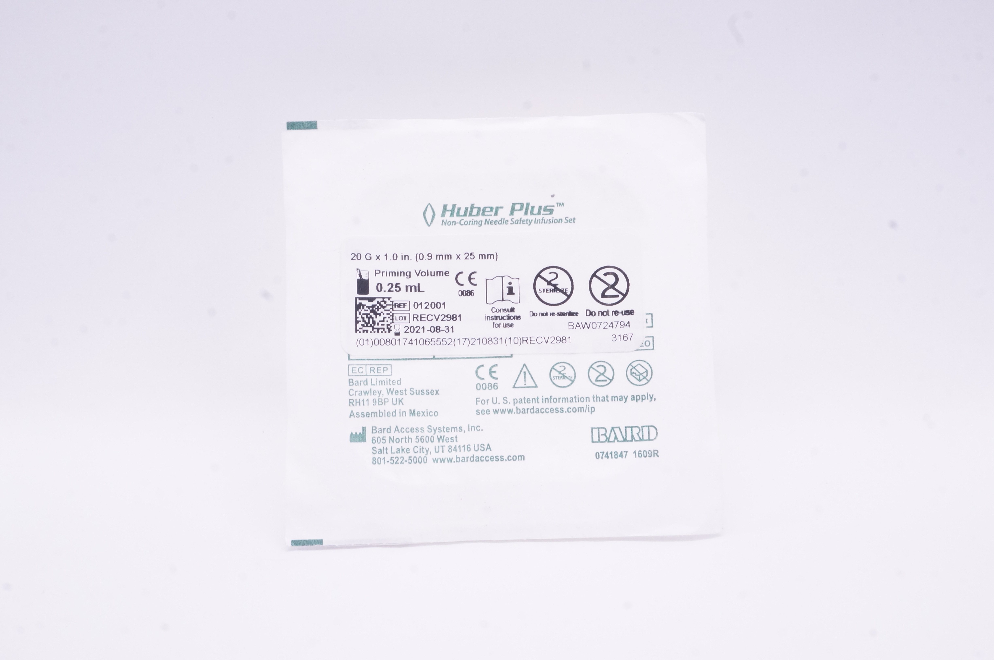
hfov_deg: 37.9
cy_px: 330
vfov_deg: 25.7
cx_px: 497
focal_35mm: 52
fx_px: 1448
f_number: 18
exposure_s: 1/15
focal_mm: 35
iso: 800
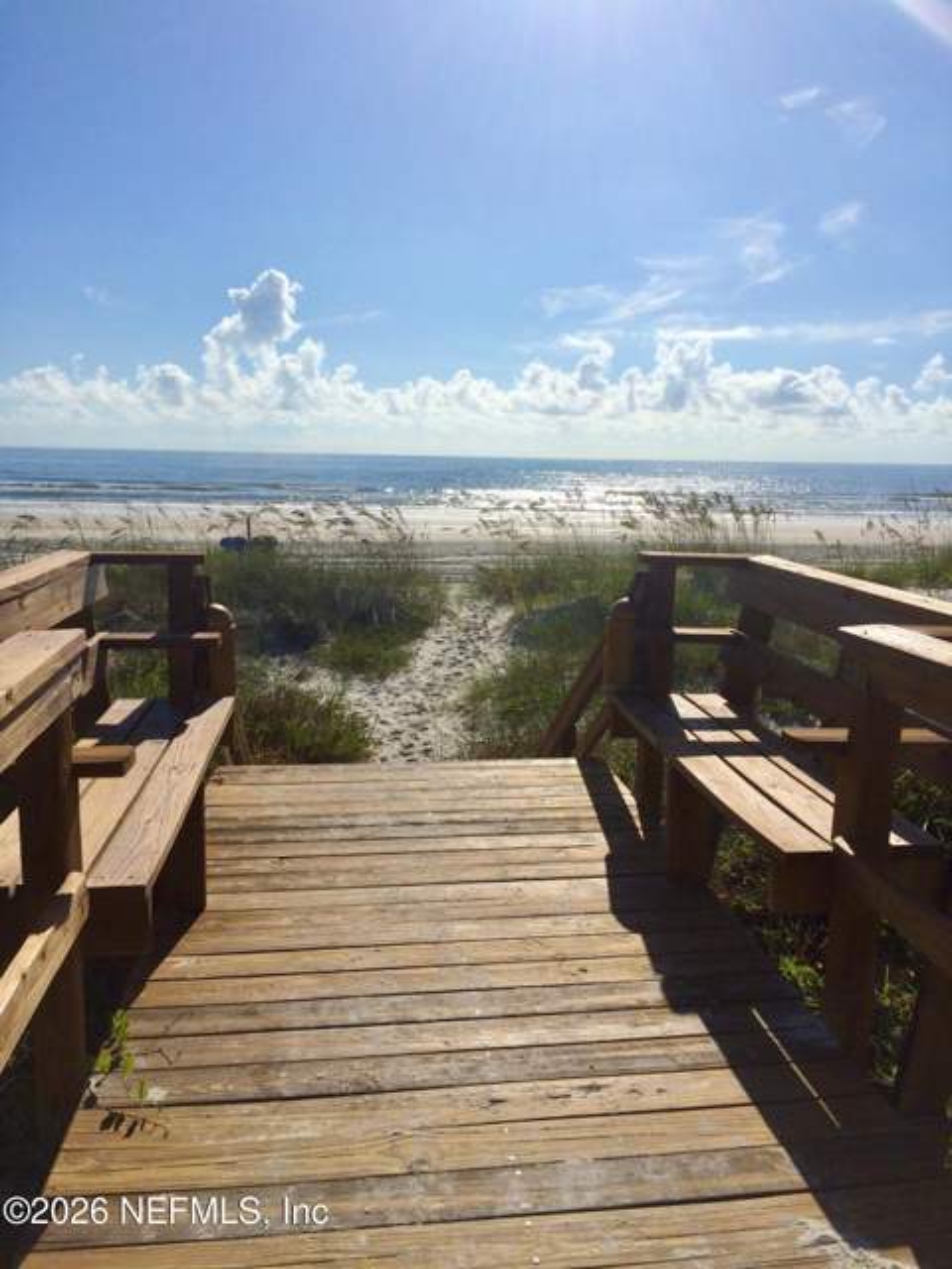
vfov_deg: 61.7
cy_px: 634
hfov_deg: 48.2
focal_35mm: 29
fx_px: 1063
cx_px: 476
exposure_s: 1/8264
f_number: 2.2
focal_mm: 4.15
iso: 32
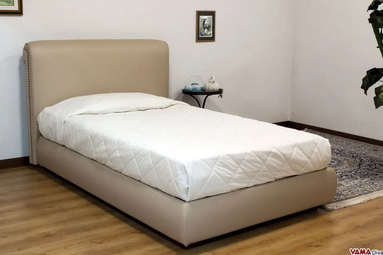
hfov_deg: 40.3
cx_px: 195
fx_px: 521
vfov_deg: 27.5
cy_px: 127
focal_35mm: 49
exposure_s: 13
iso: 100
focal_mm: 32
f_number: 29
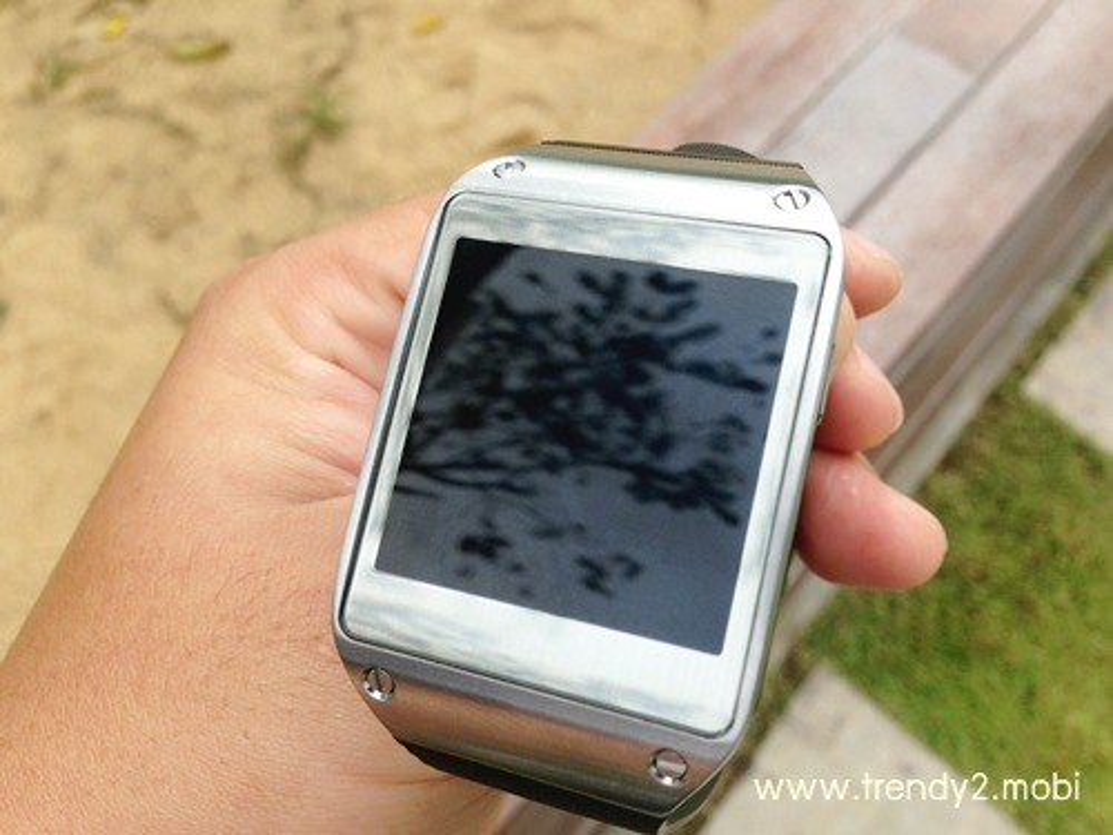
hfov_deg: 55.4
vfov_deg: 42.9
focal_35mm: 33
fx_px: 1061
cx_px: 556
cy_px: 418
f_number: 2.4
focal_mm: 4.13
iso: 50
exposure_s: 1/661
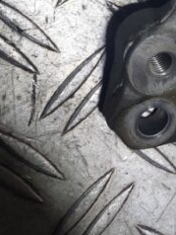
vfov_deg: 21.3
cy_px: -62
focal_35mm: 84
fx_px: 568
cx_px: 282
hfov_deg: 15.8
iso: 125
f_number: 1.8
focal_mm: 5.23
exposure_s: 1/100
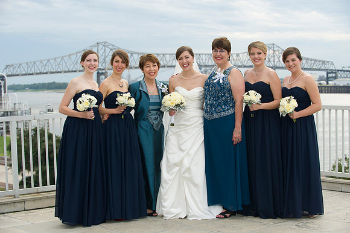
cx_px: 175
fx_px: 680
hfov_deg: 28.9
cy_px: 116
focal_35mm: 70
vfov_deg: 19.4
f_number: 4.5
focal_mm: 70
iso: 200
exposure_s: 1/200
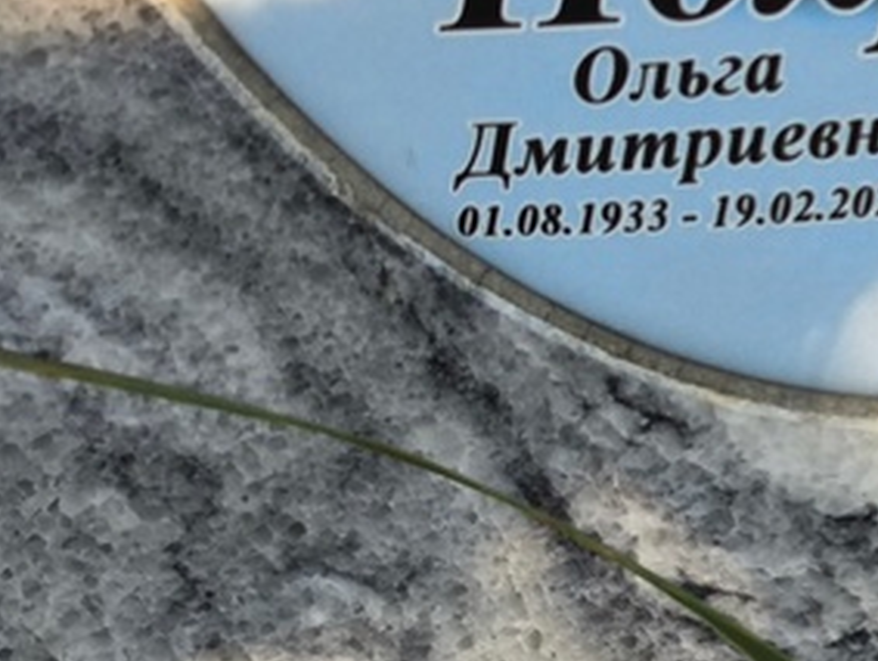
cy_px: 158
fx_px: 3581
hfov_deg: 13.4
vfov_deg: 10.5
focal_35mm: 141
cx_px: 1165
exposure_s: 1/273
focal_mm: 4.71
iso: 50
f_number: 1.7
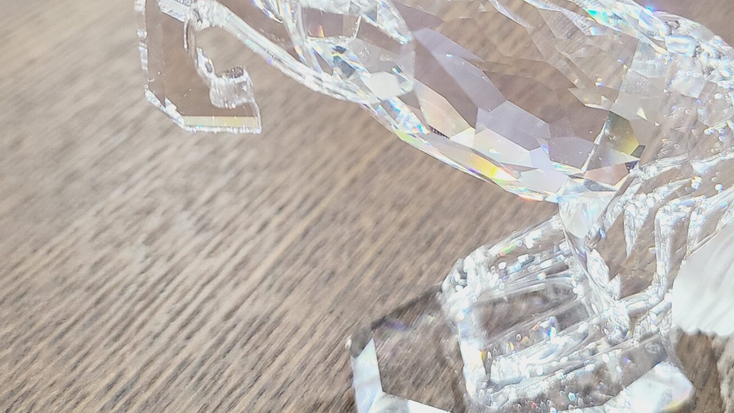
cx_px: 394
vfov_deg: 21.2
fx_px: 1071
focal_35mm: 55
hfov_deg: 37.8
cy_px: 16
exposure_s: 1/50
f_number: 1.8
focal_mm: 5.4
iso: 250
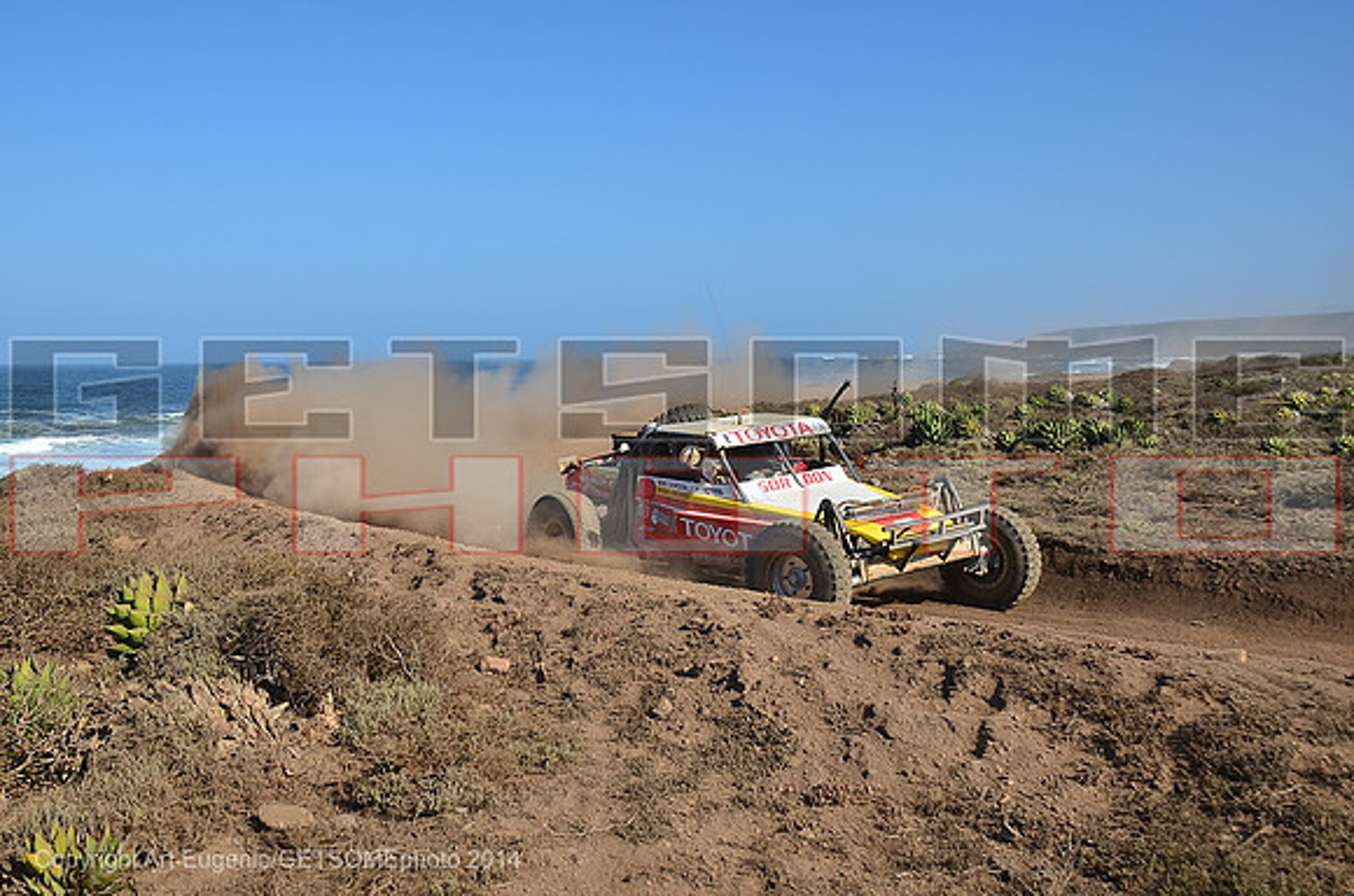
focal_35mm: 36
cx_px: 677
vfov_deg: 36.7
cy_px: 448
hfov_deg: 53.2
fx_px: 1351
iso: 200
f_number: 7.1
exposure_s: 1/640
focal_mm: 24
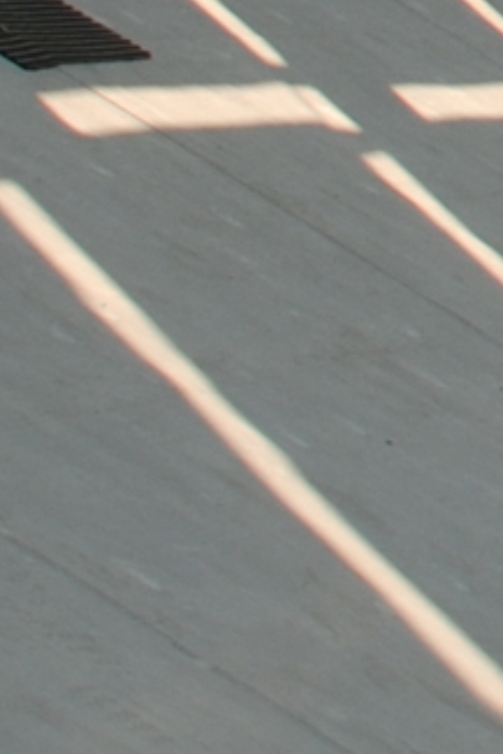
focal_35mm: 300
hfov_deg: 4.3
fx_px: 6280
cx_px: 1873
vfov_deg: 6.6
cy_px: -789
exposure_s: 1/160
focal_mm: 26
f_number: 6.3
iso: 100
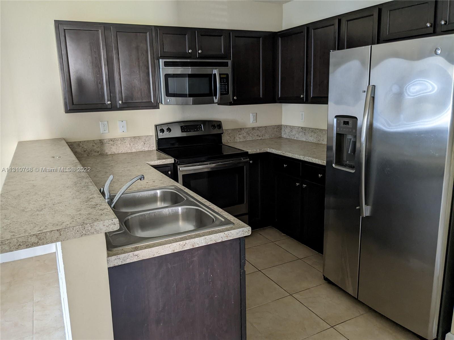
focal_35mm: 27
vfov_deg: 51.4
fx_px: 354
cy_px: 170
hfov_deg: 65.3
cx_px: 227
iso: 289
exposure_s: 1/25
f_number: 1.73
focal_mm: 4.38
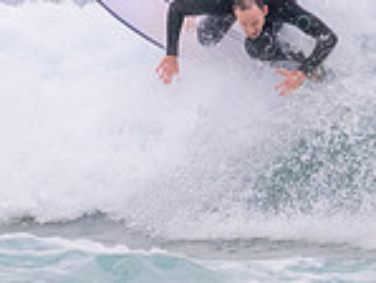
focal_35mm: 2996
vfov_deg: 0.5
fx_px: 32569
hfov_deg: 0.7
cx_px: 131
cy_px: -75
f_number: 11
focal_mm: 800
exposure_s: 1/1250
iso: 5000
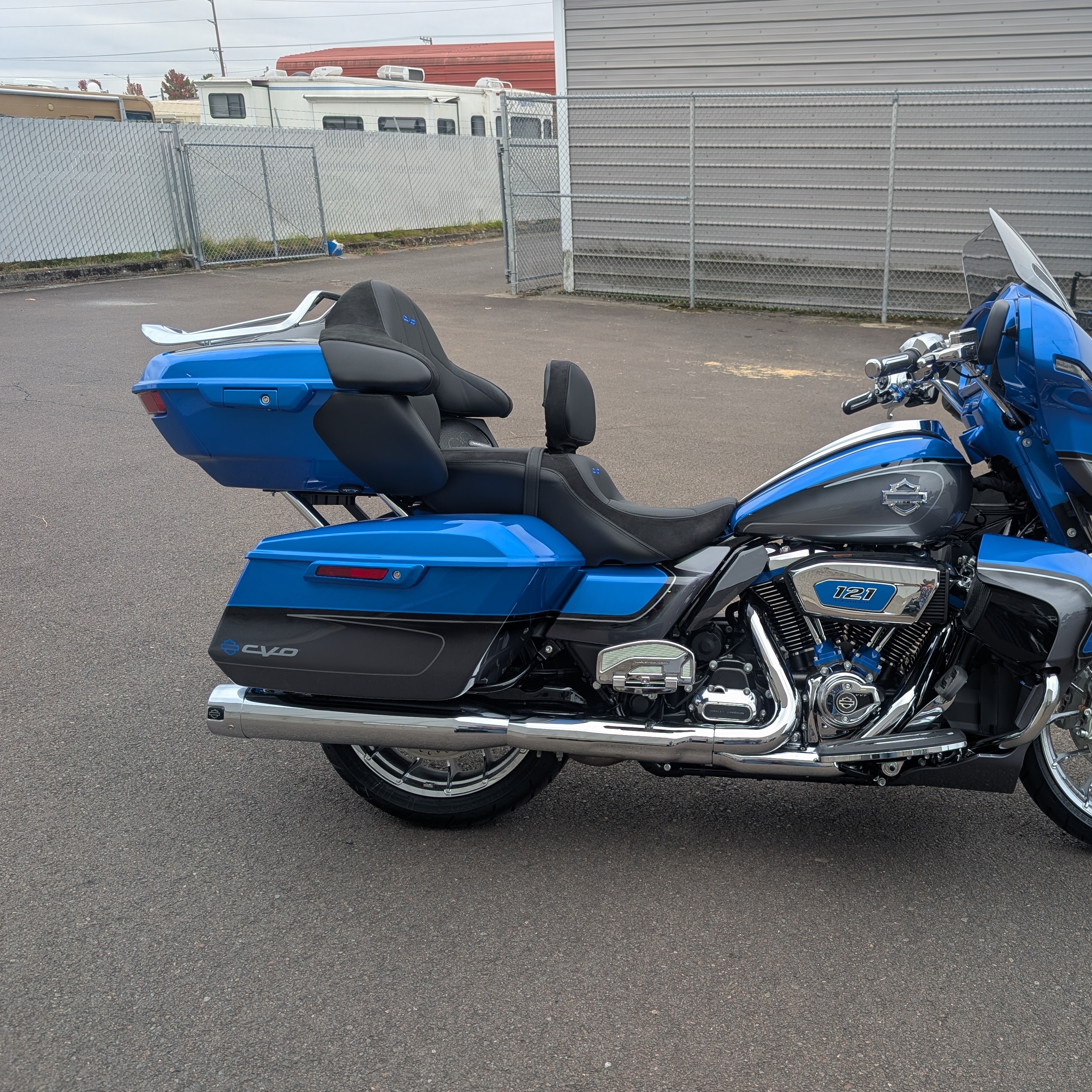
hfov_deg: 54.3
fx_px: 1035
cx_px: 742
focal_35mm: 29
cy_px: 534
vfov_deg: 55.6
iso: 19
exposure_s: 1/310
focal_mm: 6.9
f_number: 1.68
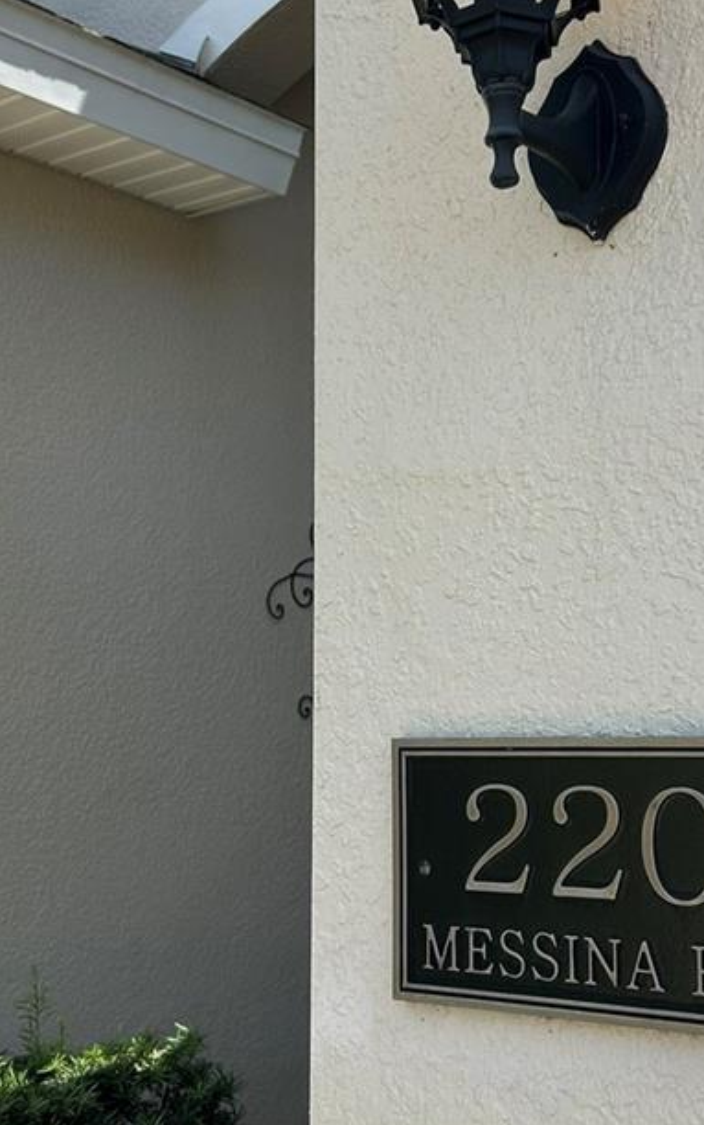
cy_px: 599
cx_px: 414
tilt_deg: +4.9
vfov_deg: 37.5
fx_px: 1656
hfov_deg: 24.0
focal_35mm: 54
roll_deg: +0.2
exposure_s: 1/2123
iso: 50
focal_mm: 5.7
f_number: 1.5
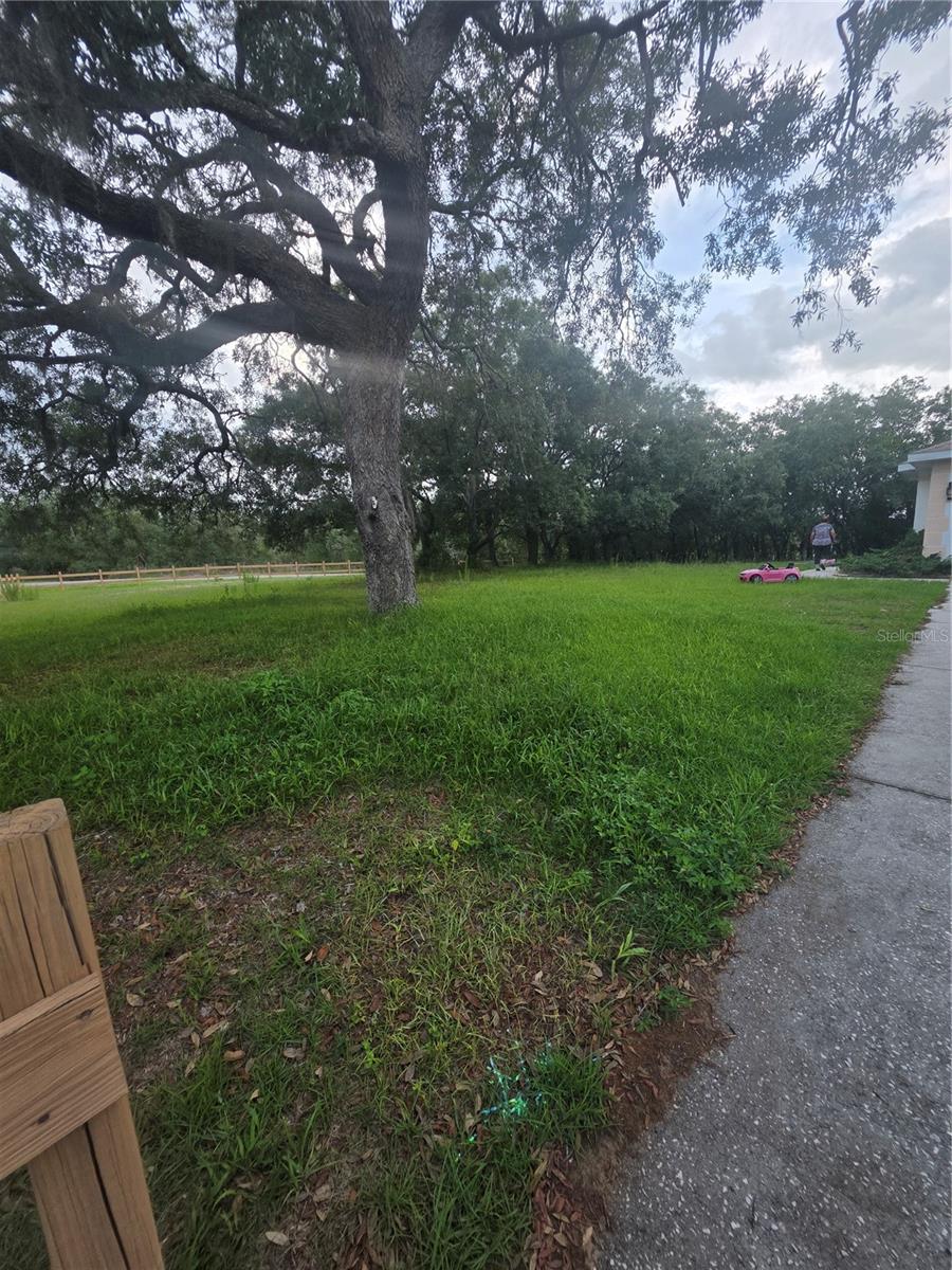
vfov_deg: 106.2
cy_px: 635
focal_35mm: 13
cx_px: 476
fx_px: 477
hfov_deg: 89.9
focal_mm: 2.2
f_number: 1.9
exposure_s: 1/553
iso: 40
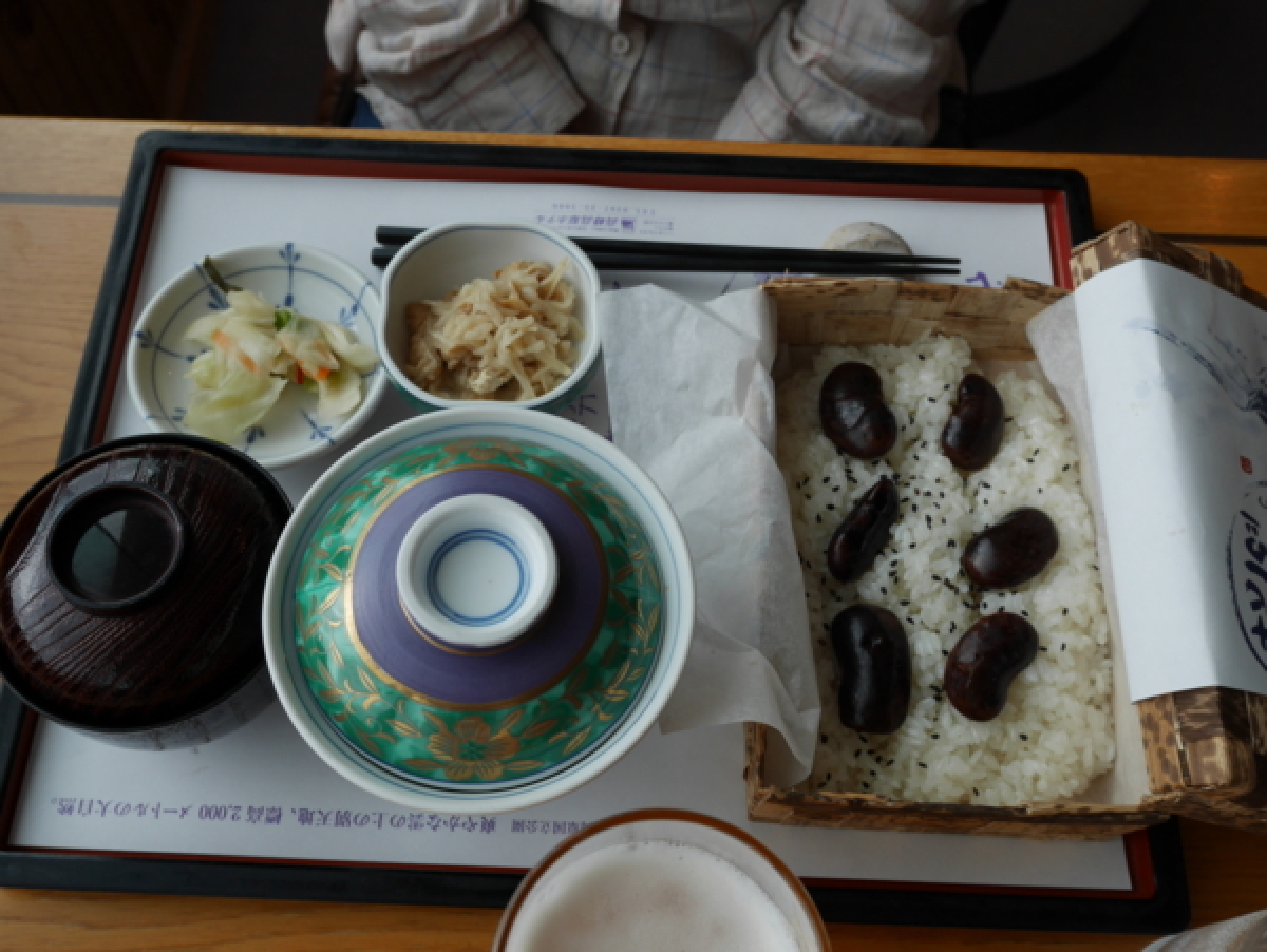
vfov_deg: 41.8
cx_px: 634
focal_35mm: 34
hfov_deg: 53.9
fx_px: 1245
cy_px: 476
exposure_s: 1/200
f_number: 5.6
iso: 200
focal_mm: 17
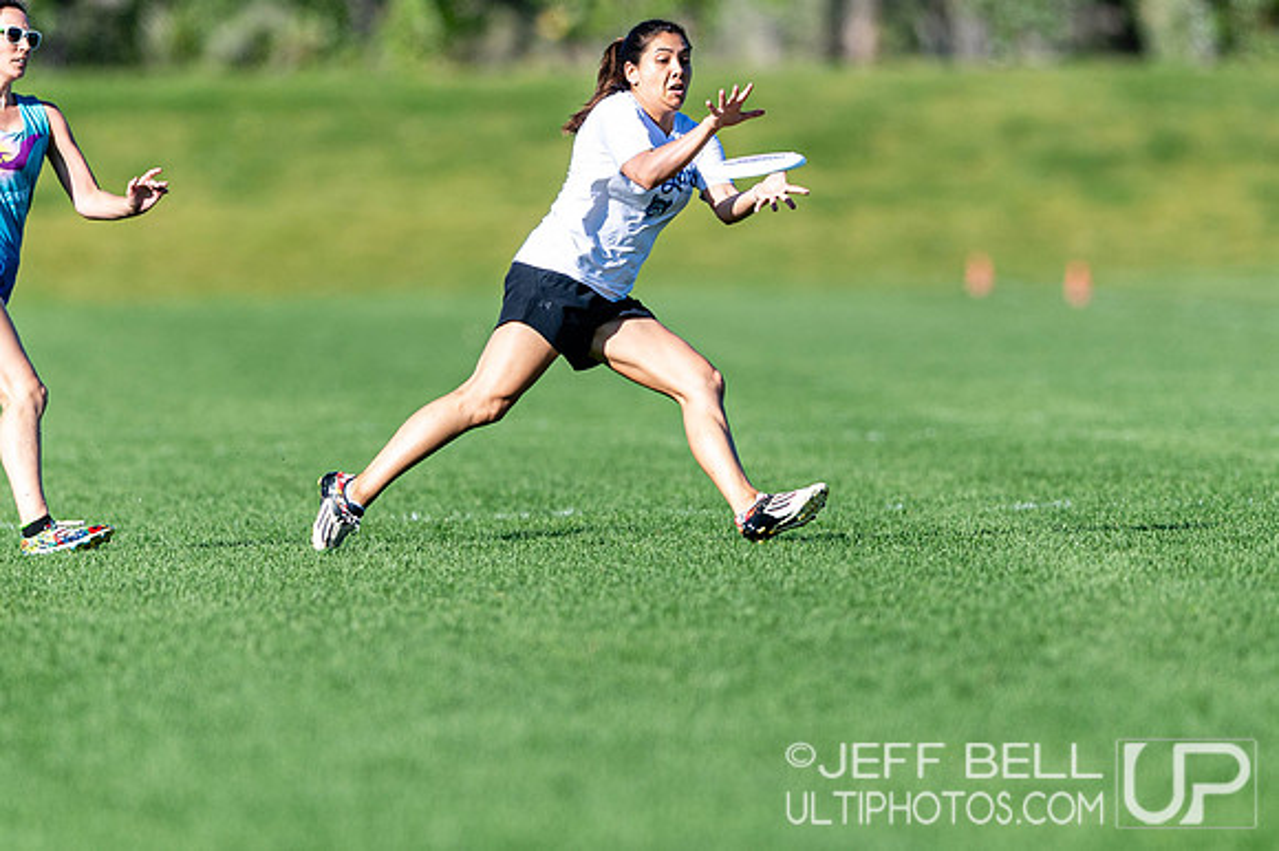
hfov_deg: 2.6
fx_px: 28312
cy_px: 372
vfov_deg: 1.7
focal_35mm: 797
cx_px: 629
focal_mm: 400
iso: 160
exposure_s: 1/2500
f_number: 2.8
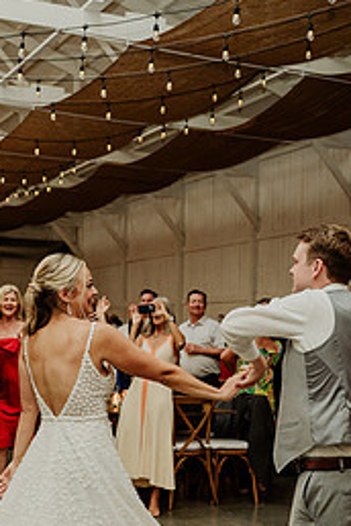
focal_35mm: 56
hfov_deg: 23.9
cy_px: 330
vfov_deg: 35.4
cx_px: 78
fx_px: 819
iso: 125
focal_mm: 24
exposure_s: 1/200
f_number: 2.8
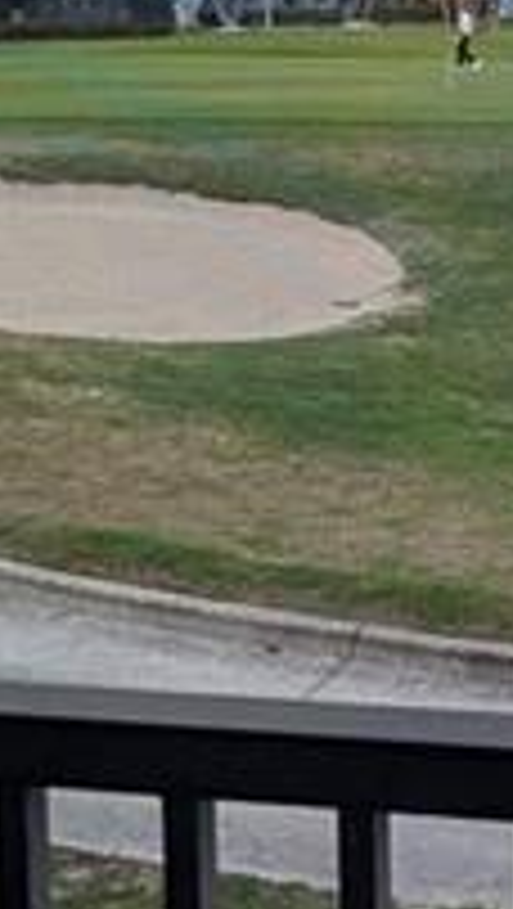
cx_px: 850
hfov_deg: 16.1
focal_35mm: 66
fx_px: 1592
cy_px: 81
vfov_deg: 30.4
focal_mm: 2.02
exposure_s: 1/2342
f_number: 1.7
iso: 54
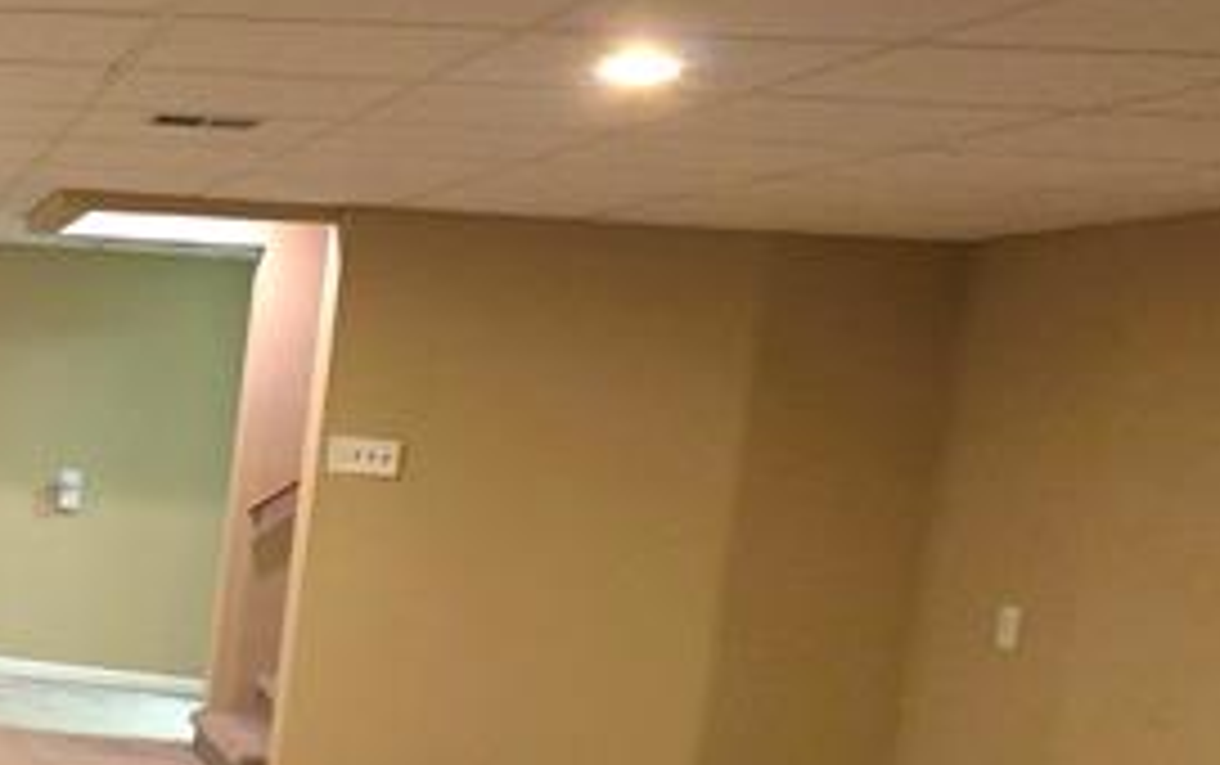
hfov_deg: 27.1
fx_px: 1731
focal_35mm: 52
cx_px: -617
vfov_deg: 24.8
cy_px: 518
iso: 800
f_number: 1.9
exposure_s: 1/60.2
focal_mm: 2.2
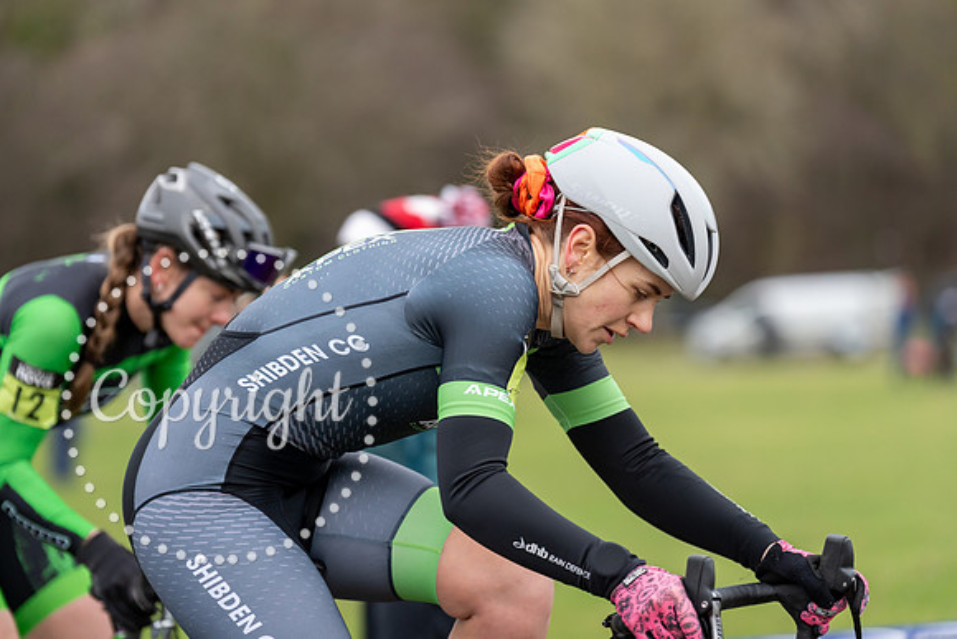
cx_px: 478
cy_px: 320
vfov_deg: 8.2
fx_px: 4467
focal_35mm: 168
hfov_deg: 12.2
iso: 1250
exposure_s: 1/1000
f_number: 3.2
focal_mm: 168
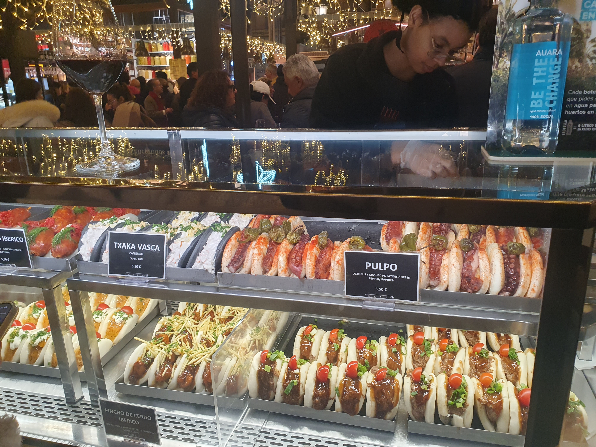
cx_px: 298
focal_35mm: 26
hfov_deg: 67.3
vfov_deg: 53.1
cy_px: 224
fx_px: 448
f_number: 2.4
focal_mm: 4.32
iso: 250
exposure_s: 1/100
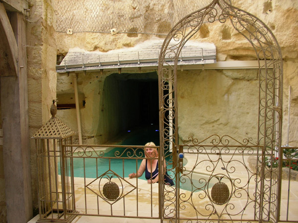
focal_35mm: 38
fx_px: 327
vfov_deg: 37.7
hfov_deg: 49.0
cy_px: 112
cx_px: 149
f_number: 3.5
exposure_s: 1/32.3
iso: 50
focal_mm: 5.8
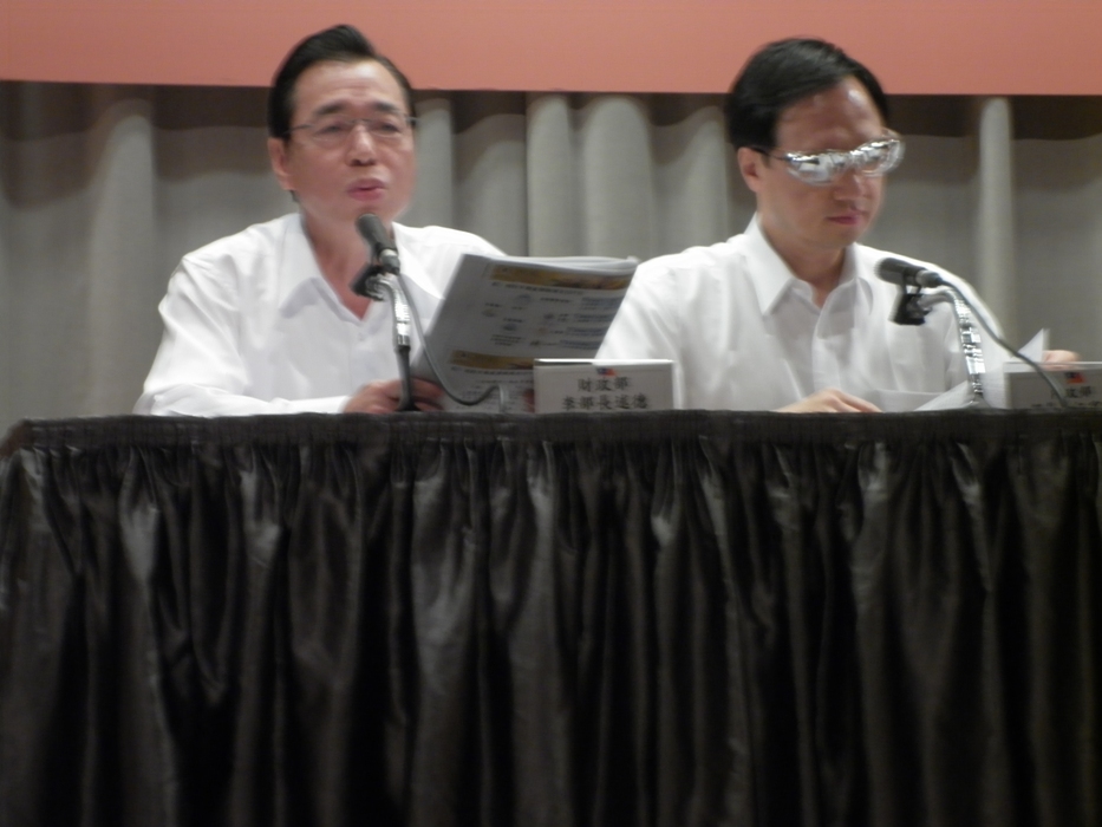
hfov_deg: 17.6
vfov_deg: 13.2
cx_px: 551
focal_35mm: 112
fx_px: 3566
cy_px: 414
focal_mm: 20
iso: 200
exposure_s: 1/10
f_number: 6.2
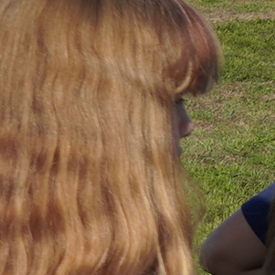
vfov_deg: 6.5
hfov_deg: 5.8
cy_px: 359
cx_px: 976
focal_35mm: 267
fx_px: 2402
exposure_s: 1/800
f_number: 4.5
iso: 100
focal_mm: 21
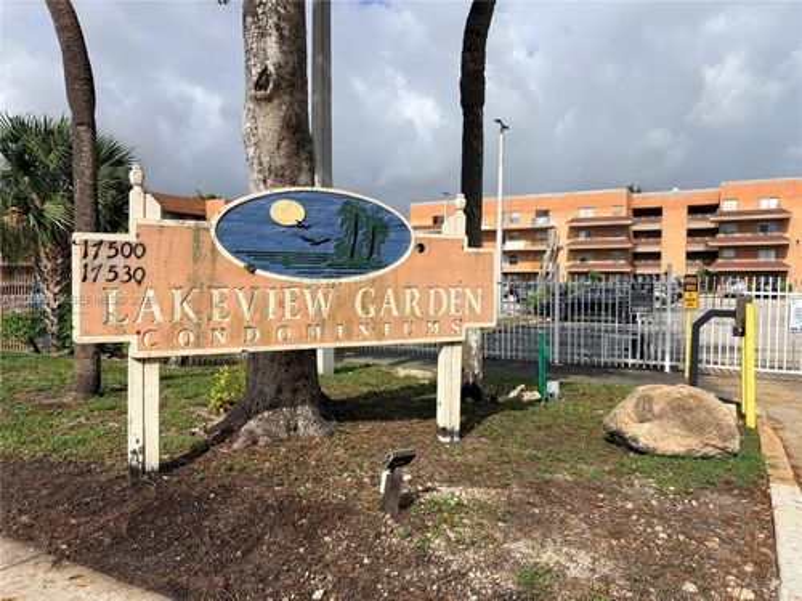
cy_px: 300
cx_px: 401
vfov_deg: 53.1
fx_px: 602
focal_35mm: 26
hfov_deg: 67.3
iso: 50
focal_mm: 5.96
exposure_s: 1/4950
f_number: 1.6
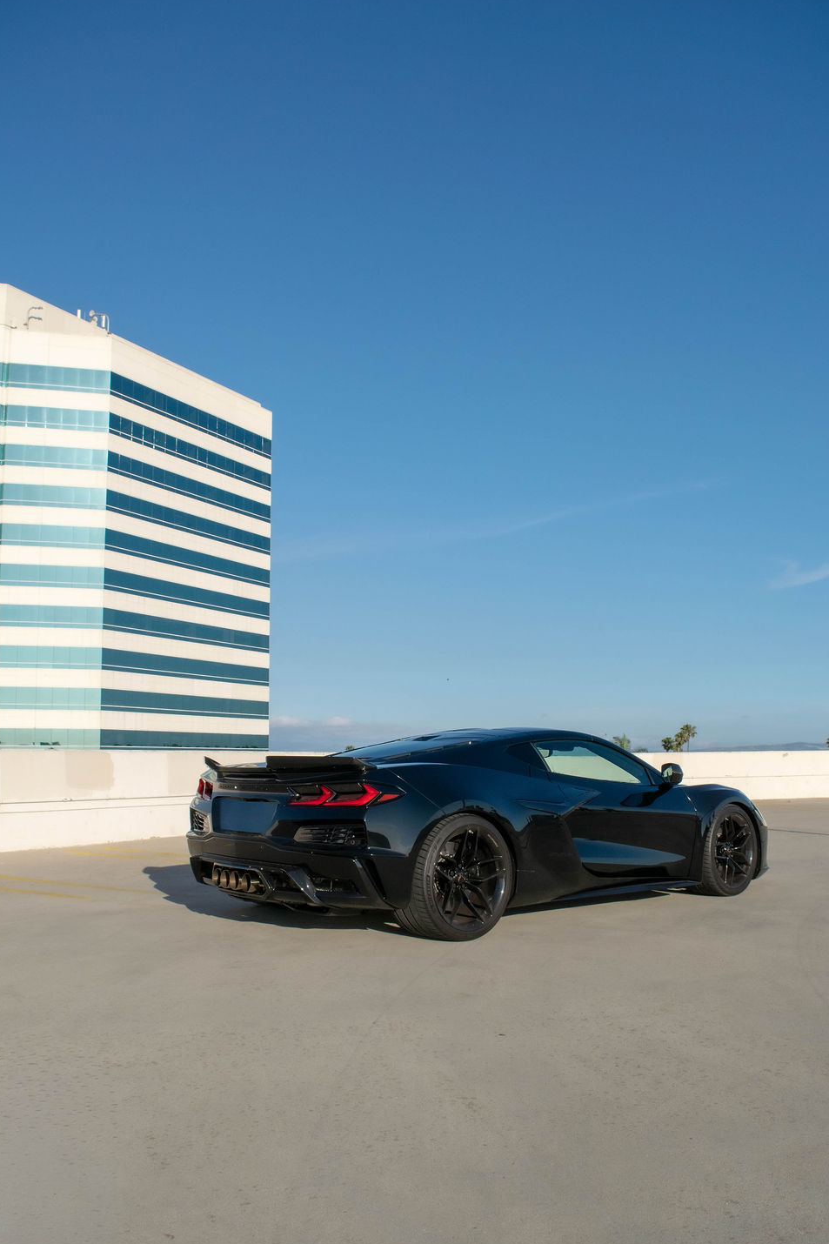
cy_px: 658
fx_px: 1002
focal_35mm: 29
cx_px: 411
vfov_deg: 63.6
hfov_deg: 45.0
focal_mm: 18
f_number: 8
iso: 400
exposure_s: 1/2000
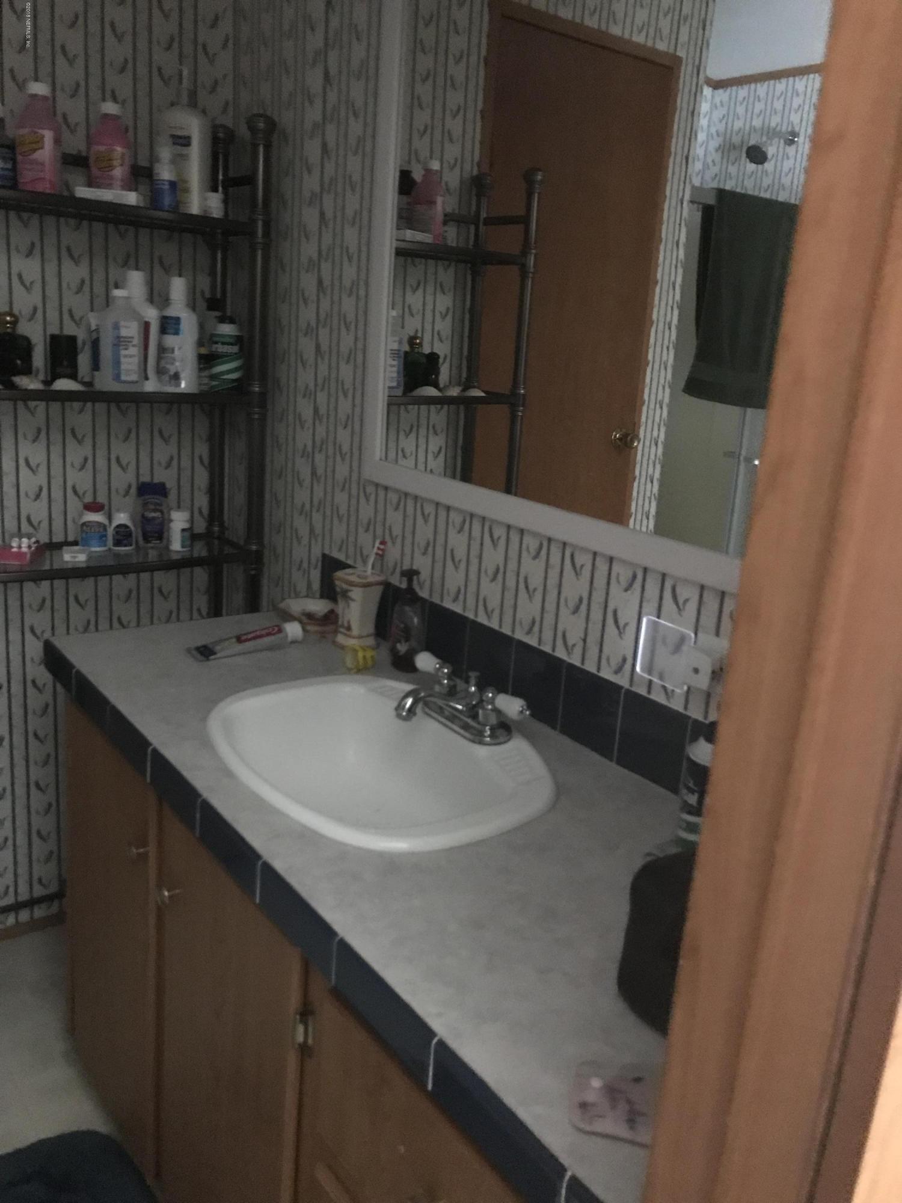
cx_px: 451
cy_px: 602
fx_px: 973
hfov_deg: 49.7
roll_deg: -6.3
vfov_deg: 63.4
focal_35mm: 28
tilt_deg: -13.5
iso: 160
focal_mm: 3.99
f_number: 1.8
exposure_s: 1/4
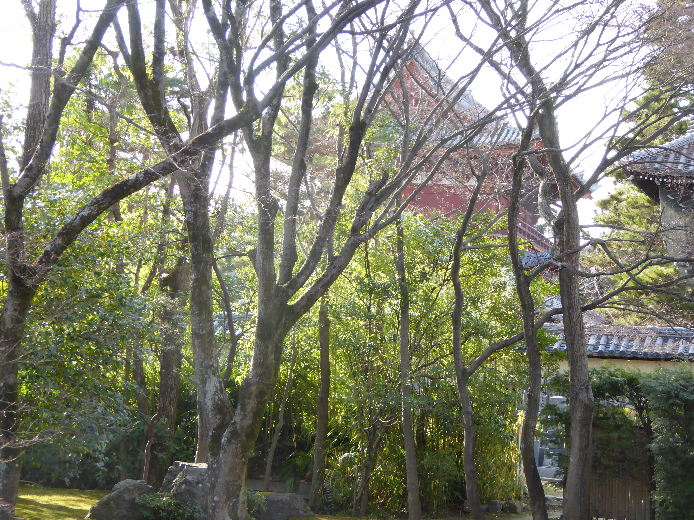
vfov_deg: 17.4
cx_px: 347
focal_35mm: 85
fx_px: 1704
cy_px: 260
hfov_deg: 23.0
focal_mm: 14.1
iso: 250
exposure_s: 1/125
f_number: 4.7
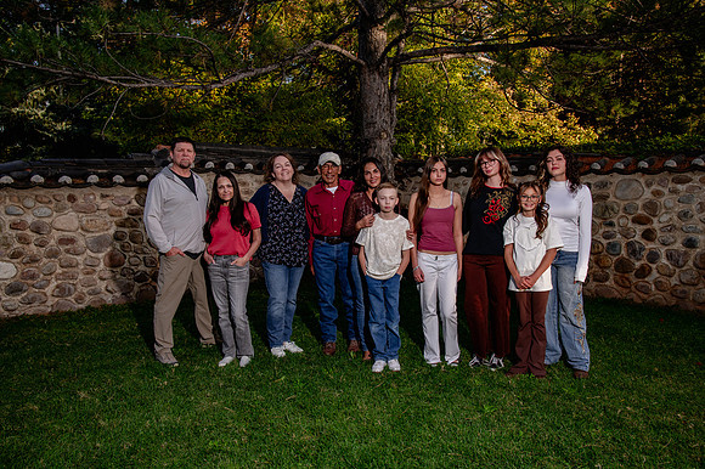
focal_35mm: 32
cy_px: 234
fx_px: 626
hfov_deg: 58.7
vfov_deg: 41.1
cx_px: 352
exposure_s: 1/200
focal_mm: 32
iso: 640
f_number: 9
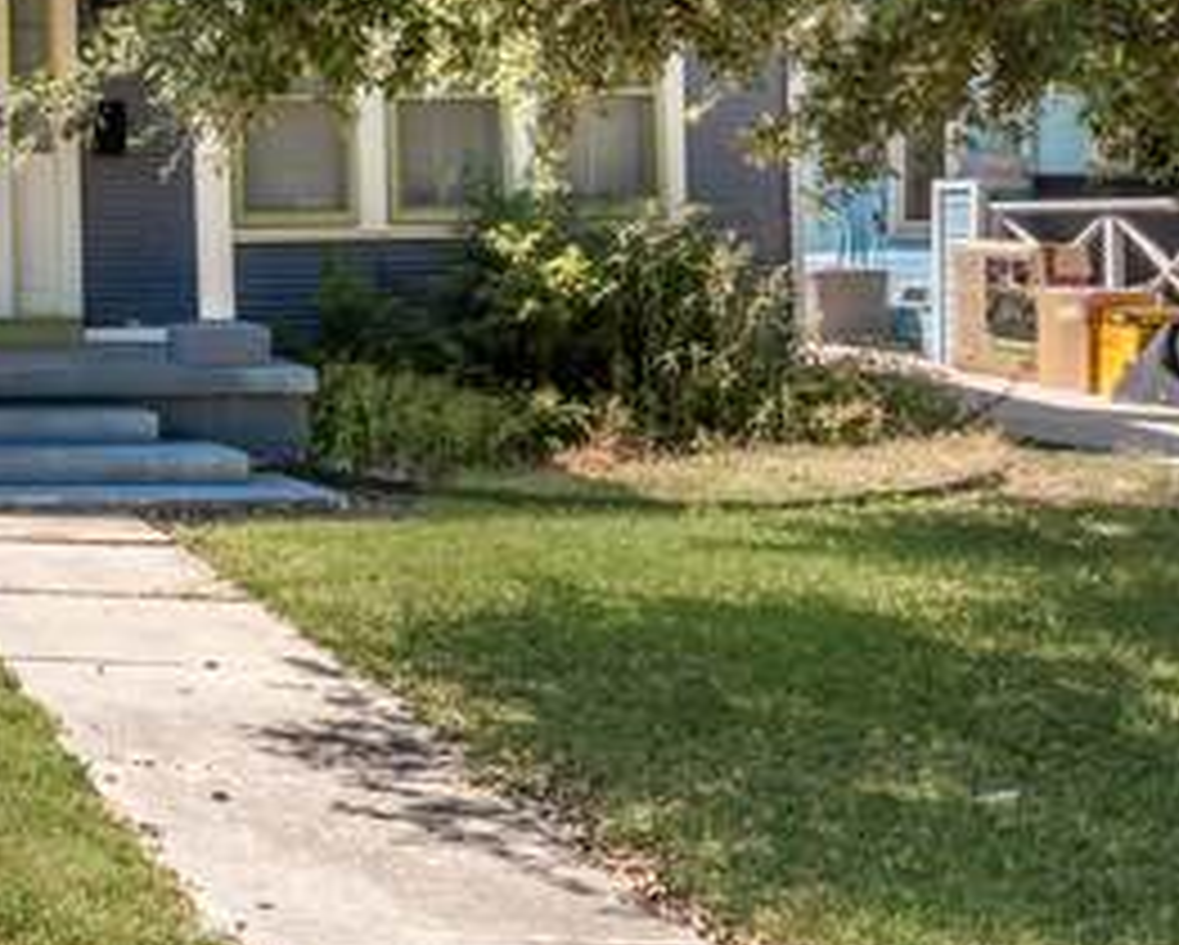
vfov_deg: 27.3
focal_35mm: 55
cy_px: 245
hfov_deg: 29.9
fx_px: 1921
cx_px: -184
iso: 250
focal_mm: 16
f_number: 8
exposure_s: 1/1600
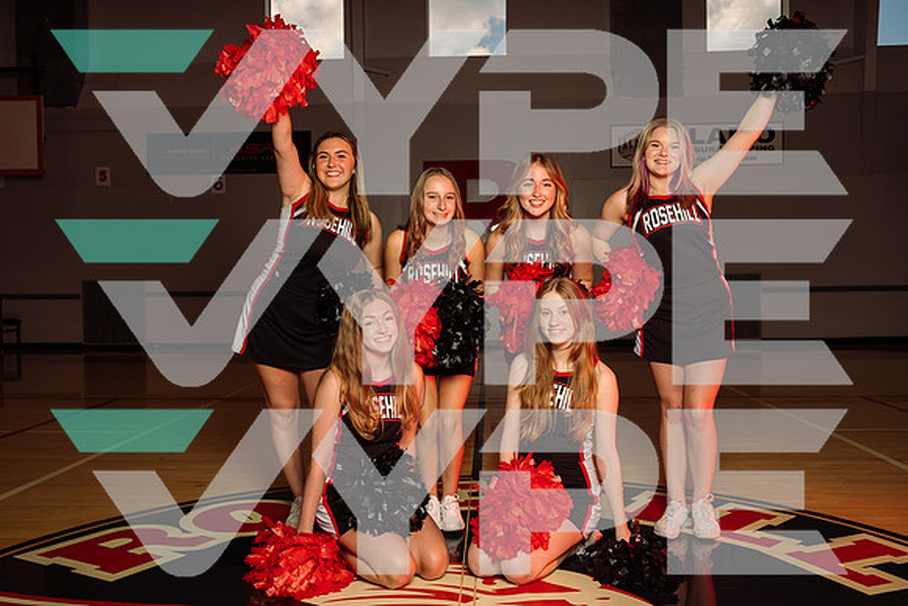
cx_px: 454
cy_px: 303
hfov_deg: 55.8
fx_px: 858
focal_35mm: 34
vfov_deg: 38.9
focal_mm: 34
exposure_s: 1/250
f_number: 6.3
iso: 250
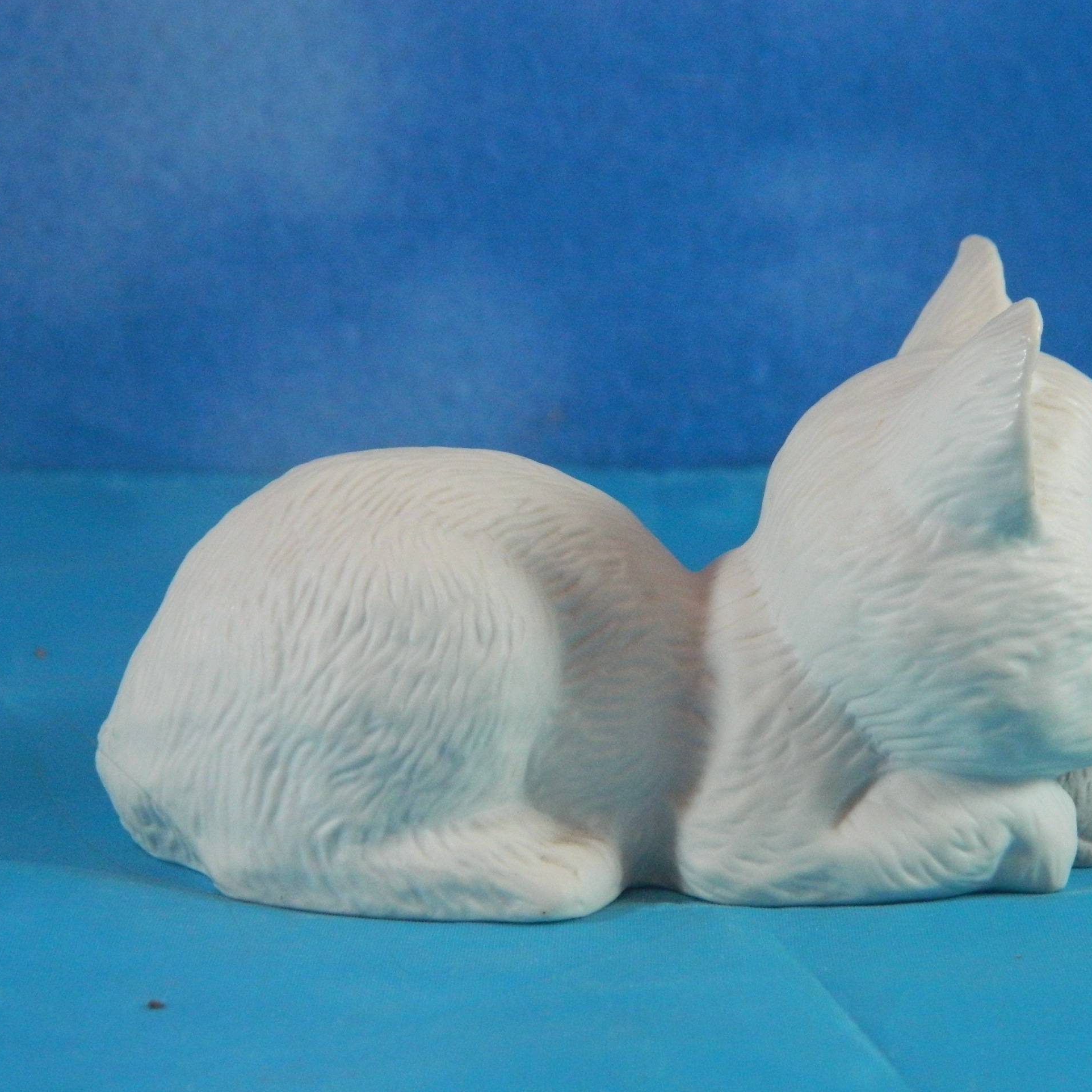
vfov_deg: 17.4
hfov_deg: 17.4
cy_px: 549
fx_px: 3569
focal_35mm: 100
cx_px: 665
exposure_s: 1/50
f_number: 4.2
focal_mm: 15.1
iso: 400
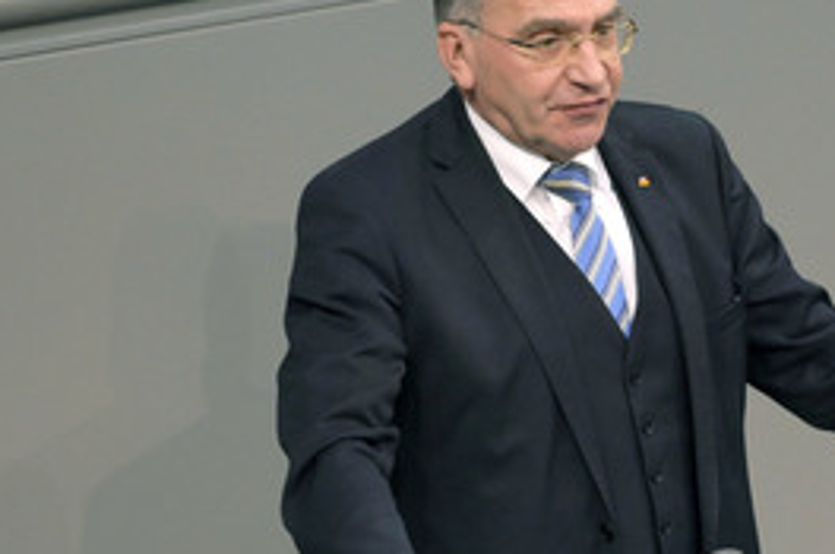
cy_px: 301
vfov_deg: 2.2
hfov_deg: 3.4
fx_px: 14262
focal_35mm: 616
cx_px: 574
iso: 10000
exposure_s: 1/320
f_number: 5.6
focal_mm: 360
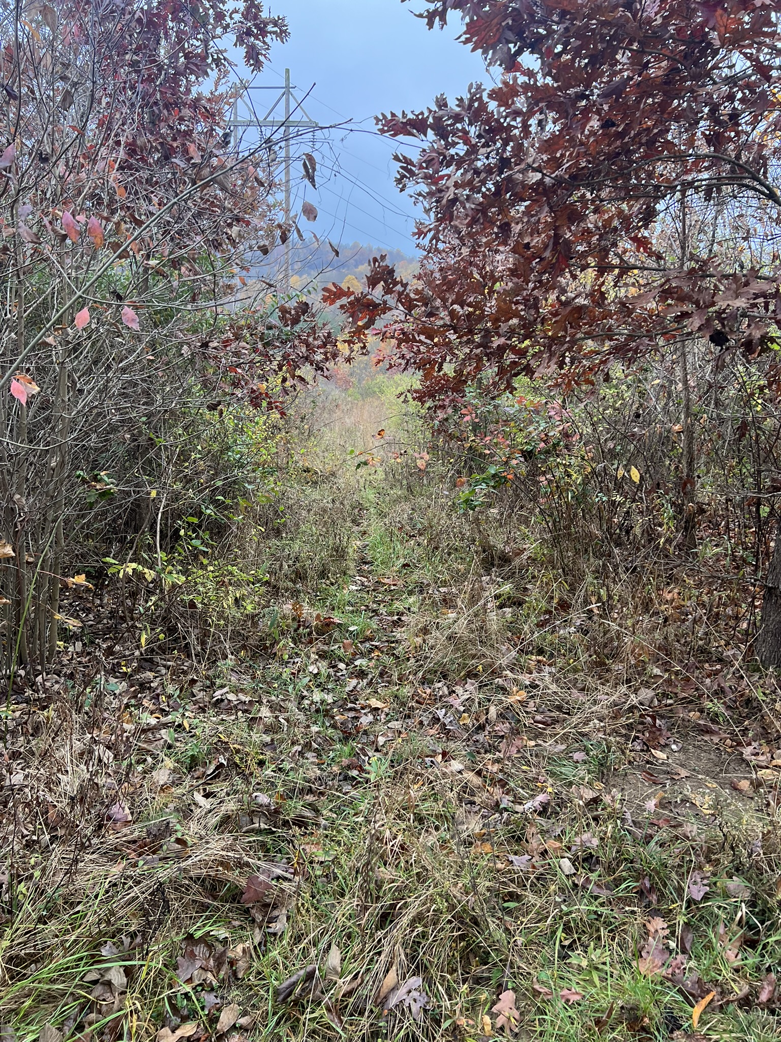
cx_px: 390
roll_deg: -2.6
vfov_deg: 67.3
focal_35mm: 26
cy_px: 521
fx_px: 782
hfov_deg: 53.1
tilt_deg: -17.6
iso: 125
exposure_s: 1/121
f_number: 1.5
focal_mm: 5.7
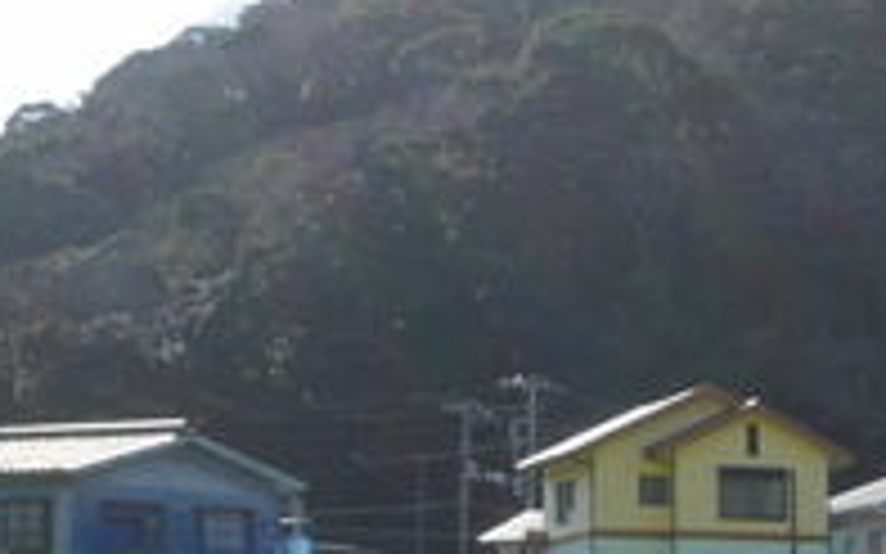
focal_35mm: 149
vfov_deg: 8.4
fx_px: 3597
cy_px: 1031
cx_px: 1518
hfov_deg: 12.9
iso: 200
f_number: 8
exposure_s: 1/500
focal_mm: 17
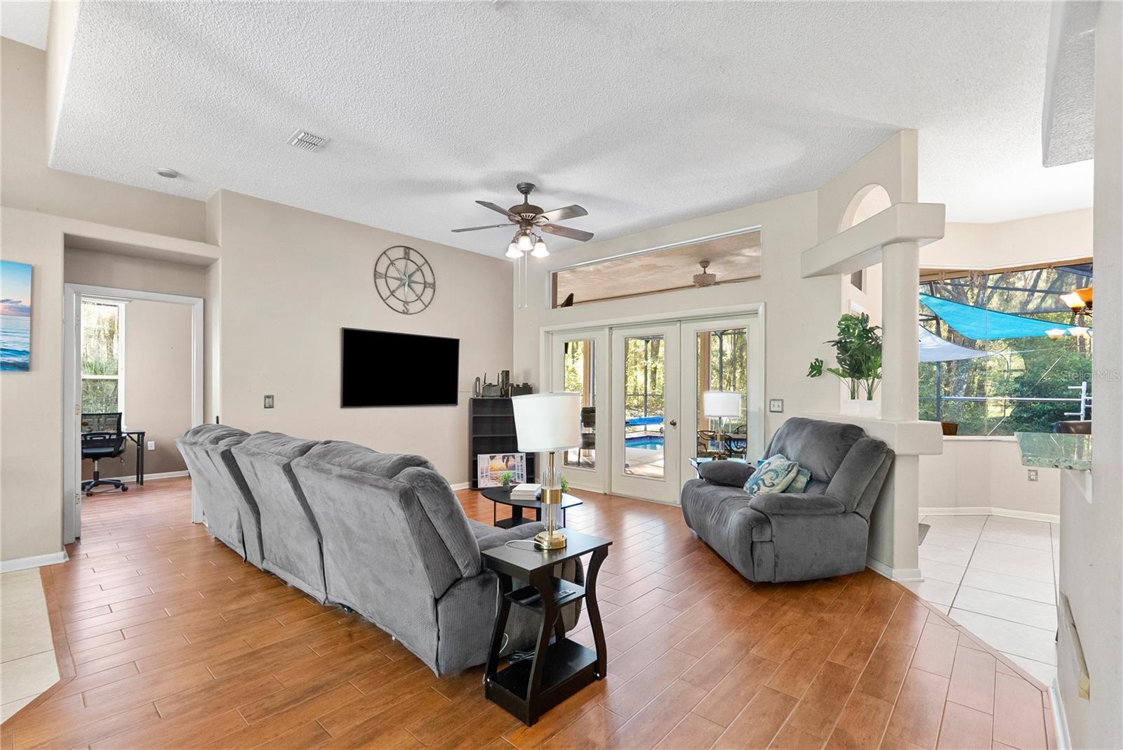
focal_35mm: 16
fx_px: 515
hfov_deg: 95.0
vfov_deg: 72.1
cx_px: 562
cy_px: 375
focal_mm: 16.5
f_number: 9
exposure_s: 1/6
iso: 2000
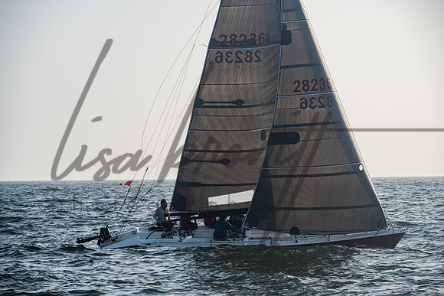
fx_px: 1974
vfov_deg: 8.6
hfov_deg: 12.8
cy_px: 148
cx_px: 222
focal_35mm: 160
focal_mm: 160
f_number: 8
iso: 400
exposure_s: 1/1000
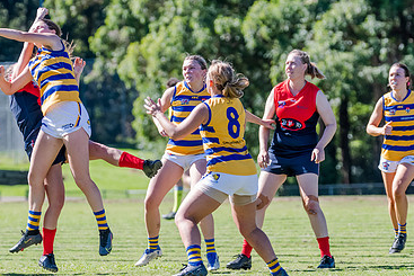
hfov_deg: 5.3
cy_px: 104
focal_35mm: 391
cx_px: 114
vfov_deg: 3.5
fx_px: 4498
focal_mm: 240
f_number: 5.6
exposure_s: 1/1600
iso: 800
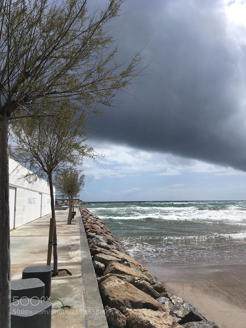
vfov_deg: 61.7
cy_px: 164
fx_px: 275
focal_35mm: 29
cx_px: 123
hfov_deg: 48.2
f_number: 2.2
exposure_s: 1/4049
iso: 25
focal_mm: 4.15
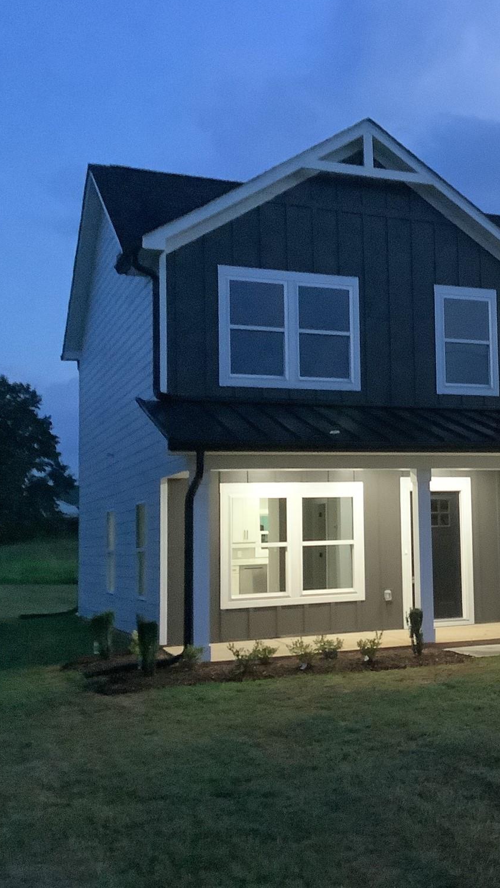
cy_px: 436
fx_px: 1084
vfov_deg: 44.6
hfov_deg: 24.7
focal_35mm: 46
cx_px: 504
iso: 800
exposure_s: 1/30
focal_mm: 3.3
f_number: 2.4
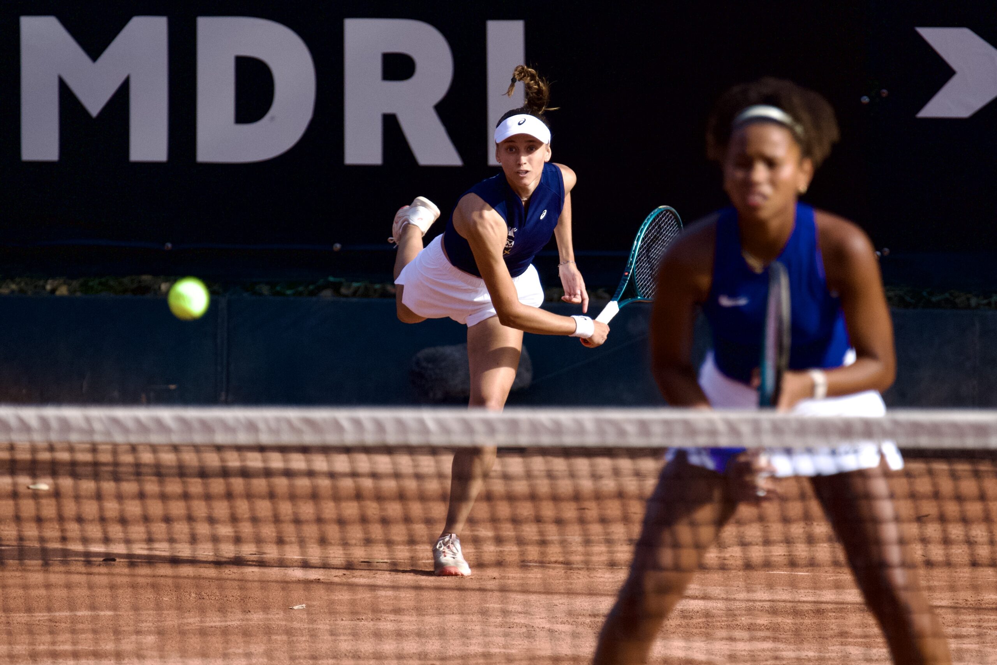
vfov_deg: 4.6
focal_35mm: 300
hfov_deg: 6.9
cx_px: 498
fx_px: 8308
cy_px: 332
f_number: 2.8
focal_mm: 200
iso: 500
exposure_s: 1/3200
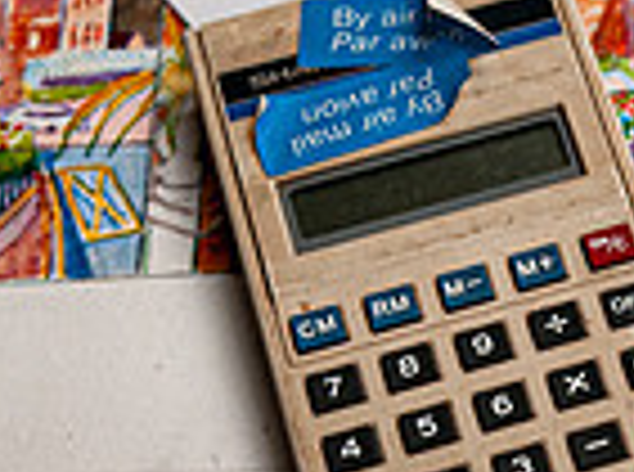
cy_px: 528
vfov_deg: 14.2
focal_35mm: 101
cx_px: 701
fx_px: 1845
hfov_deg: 18.7
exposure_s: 1/160
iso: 200
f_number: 2.8
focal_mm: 17
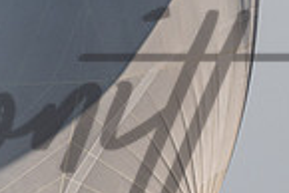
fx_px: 8638
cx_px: 157
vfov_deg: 1.3
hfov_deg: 1.9
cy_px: 233
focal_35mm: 1075
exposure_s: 1/2500
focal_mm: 200
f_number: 8
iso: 400
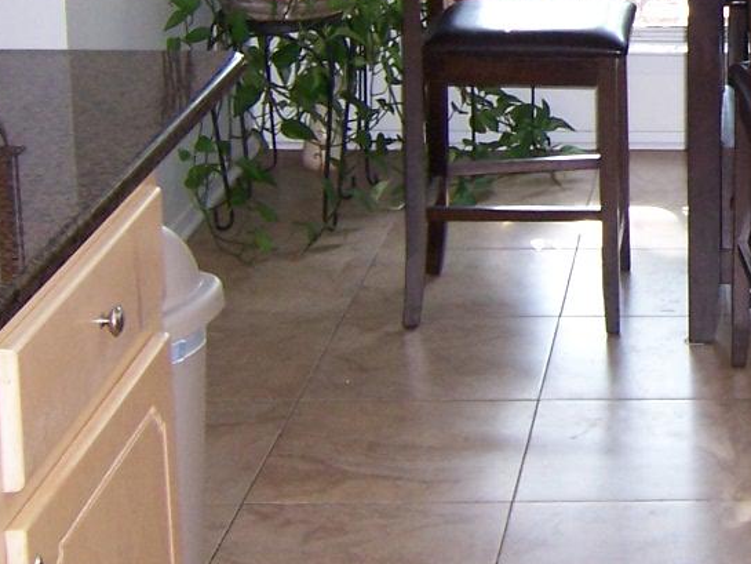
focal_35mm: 94
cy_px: -101
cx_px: 927
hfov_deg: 19.5
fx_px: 2040
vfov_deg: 15.2
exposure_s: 1/60
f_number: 2.8
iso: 140
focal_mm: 5.5
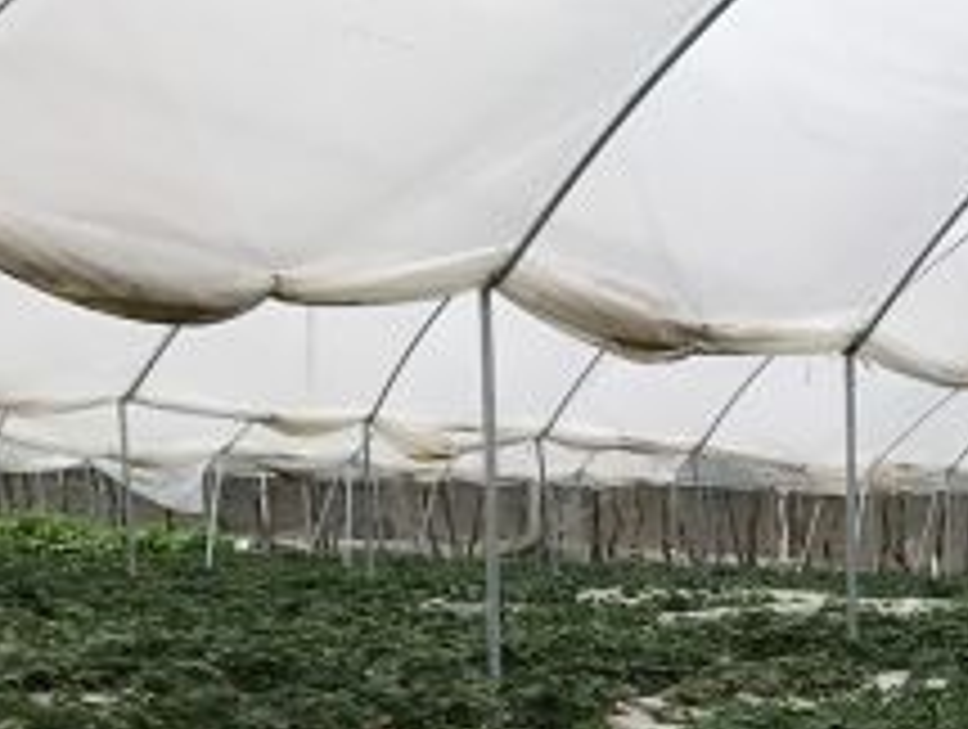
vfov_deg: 15.4
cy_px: 997
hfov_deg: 18.4
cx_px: 1558
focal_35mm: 91
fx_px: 2549
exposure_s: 1/488
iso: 20
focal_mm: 3.99
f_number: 1.8
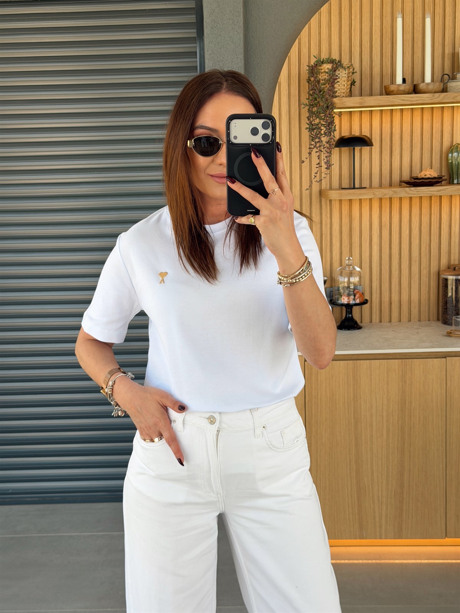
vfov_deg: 39.7
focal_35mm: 48
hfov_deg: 30.3
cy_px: 306
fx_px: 850
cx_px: 230
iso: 64
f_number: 1.78
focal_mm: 6.76
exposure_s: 1/273
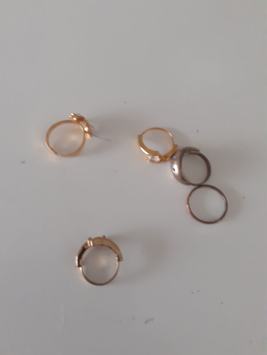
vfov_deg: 65.3
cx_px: 134
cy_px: 178
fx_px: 278
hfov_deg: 51.4
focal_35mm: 27
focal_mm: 3.6
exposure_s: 1/33
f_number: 1.9
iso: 250
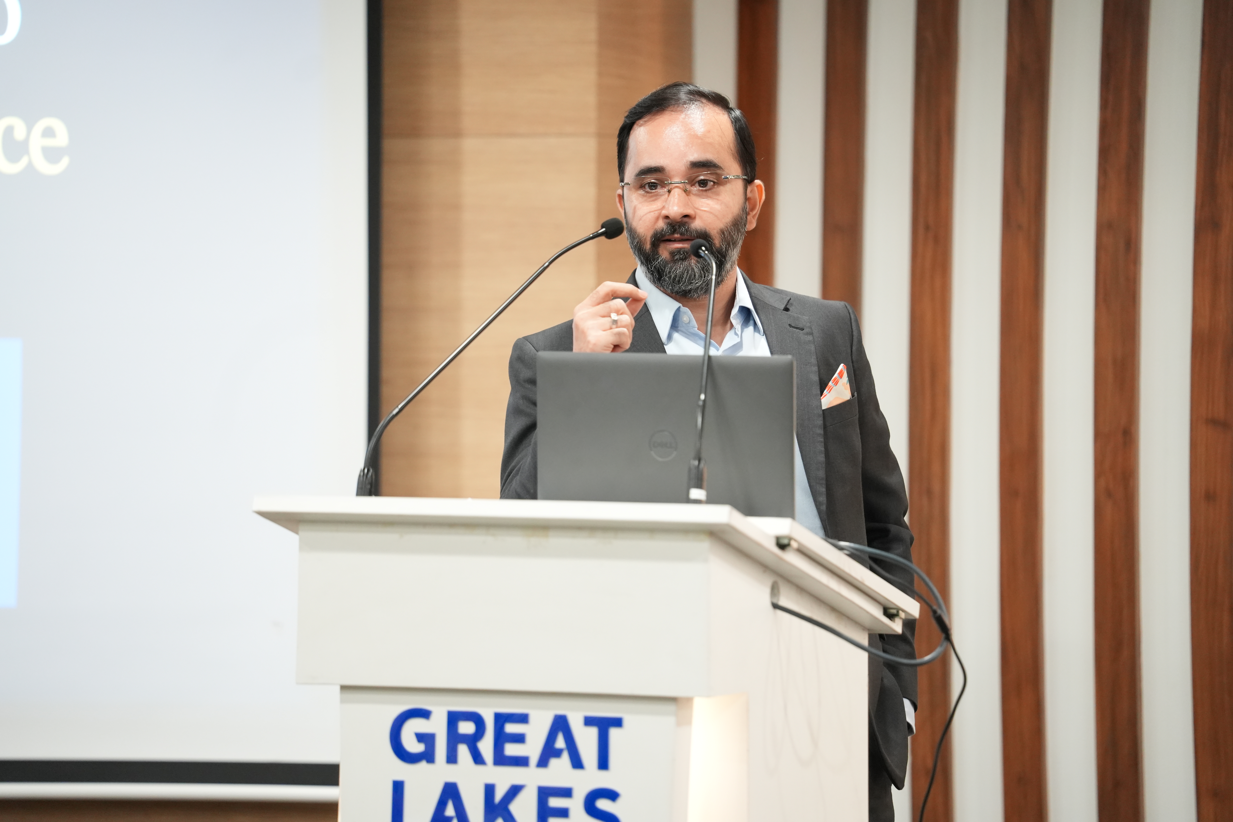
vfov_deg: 8.6
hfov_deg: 12.8
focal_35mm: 160
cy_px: 411
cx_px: 616
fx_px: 5480
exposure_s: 1/125
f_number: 2.8
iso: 3200
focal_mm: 160
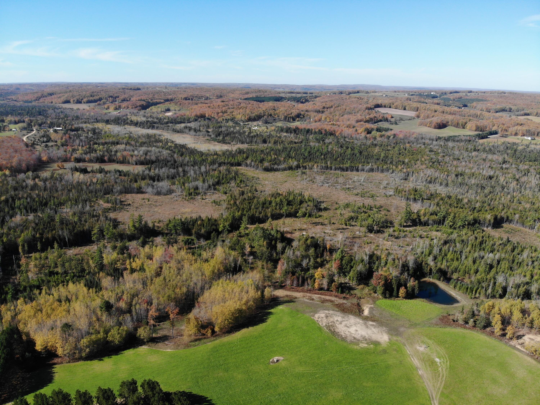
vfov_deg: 56.8
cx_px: 270
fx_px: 374
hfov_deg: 71.6
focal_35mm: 24
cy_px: 202
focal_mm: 4.5
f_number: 2.8
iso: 100
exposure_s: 1/744
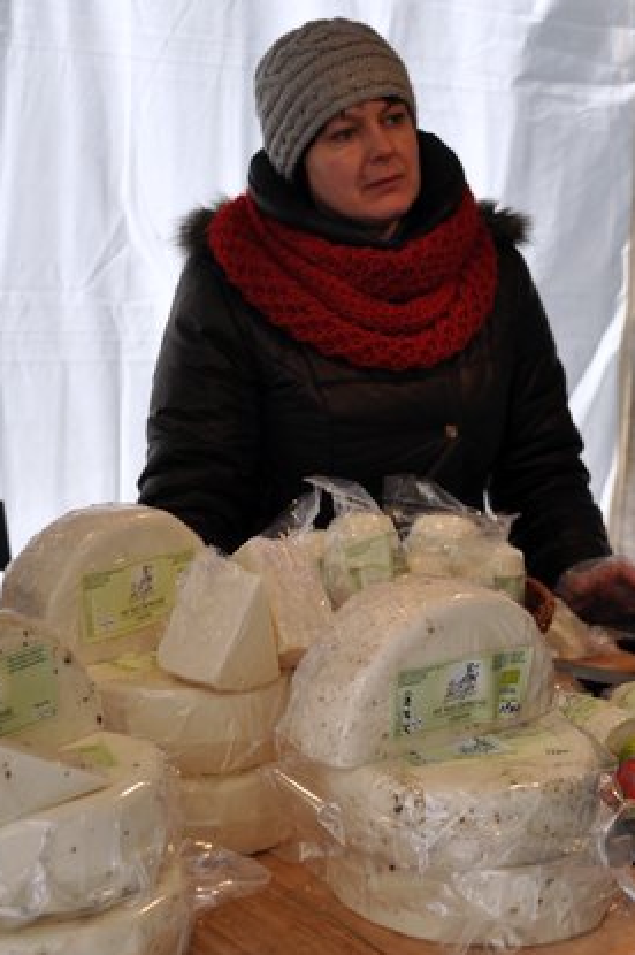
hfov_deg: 20.9
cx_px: 296
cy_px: 414
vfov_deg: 30.9
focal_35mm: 65
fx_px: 1723
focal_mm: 30
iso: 200
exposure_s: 1/125
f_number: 5.6
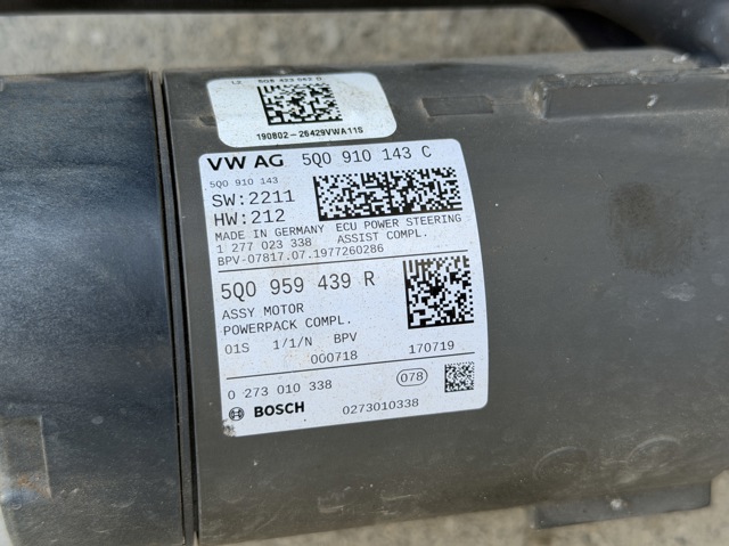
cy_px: 273
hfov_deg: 39.7
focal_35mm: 48
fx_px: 1010
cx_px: 364
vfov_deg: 30.2
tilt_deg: -78.9
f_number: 1.78
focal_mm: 6.76
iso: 80
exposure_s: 1/121
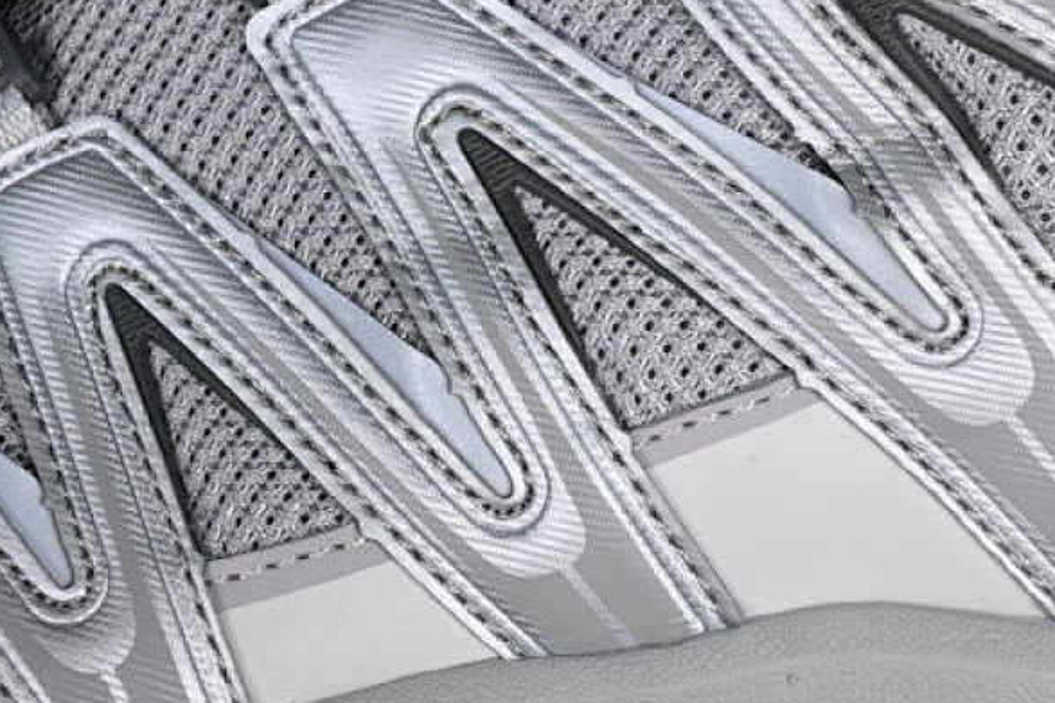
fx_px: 4043
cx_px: 877
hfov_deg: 14.8
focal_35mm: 138
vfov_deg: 9.9
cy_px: 424
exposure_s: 1/80
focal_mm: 50
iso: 160
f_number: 7.1
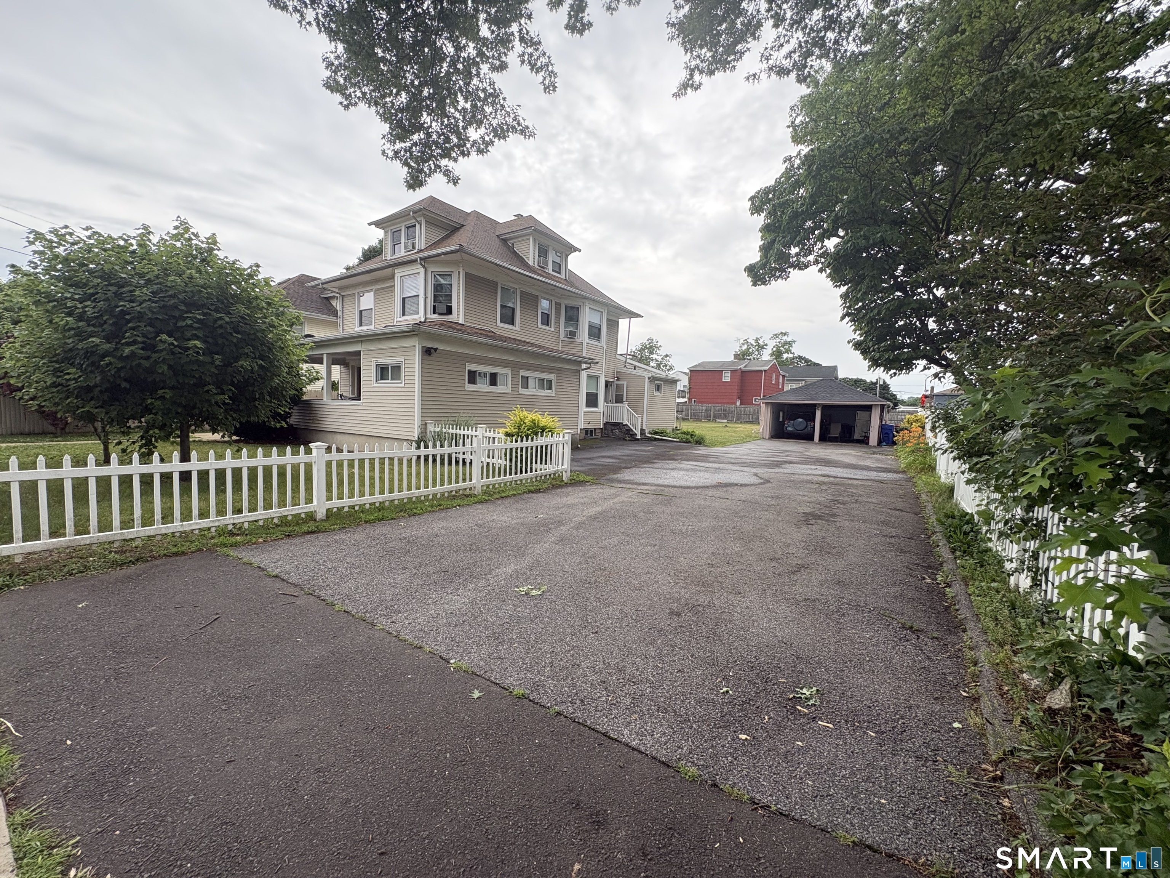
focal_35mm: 14
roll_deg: -2.1
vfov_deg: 85.7
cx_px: 585
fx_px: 473
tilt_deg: -3.7
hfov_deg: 102.1
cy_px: 439
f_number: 2.2
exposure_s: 1/537
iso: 64
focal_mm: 2.22
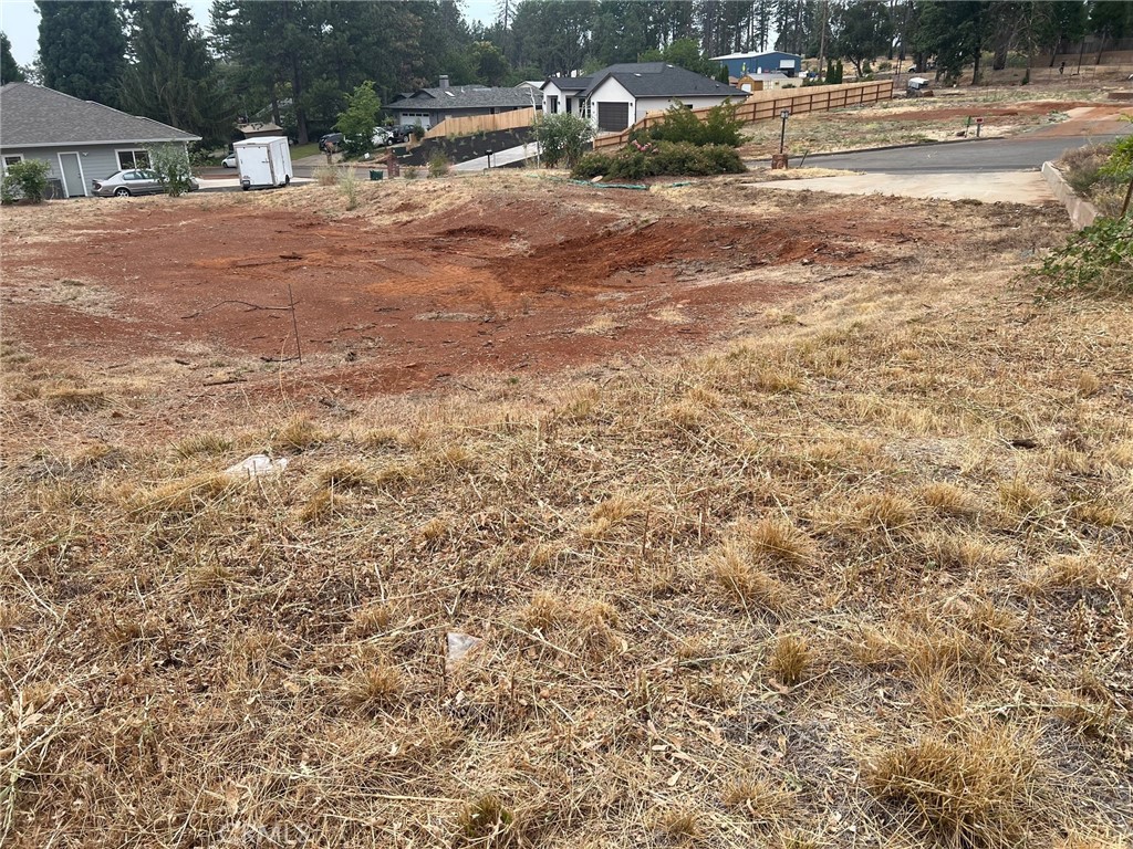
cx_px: 566
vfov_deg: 53.1
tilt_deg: -21.8
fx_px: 851
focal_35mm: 26
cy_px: 424
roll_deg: +0.4
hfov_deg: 67.3
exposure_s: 1/607
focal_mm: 5.7
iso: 50
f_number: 1.5
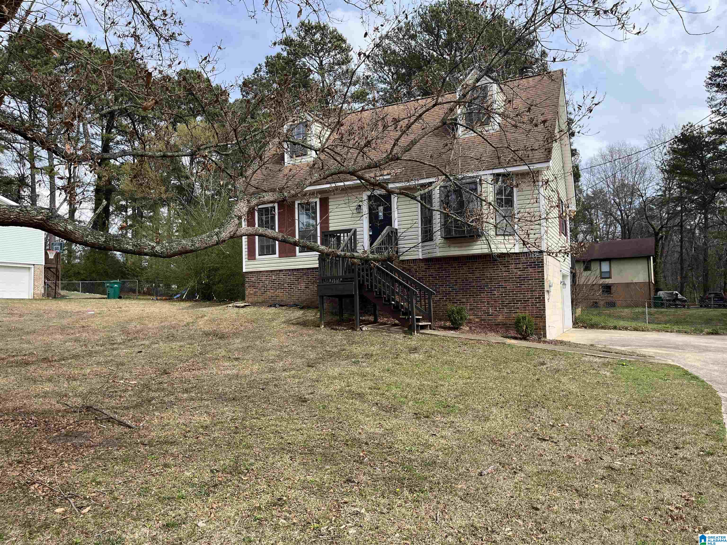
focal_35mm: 26
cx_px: 364
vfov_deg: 53.1
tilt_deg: +2.5
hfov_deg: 67.3
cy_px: 272
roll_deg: +0.9
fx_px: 546
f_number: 1.6
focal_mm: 5.1
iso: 50
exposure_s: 1/1517
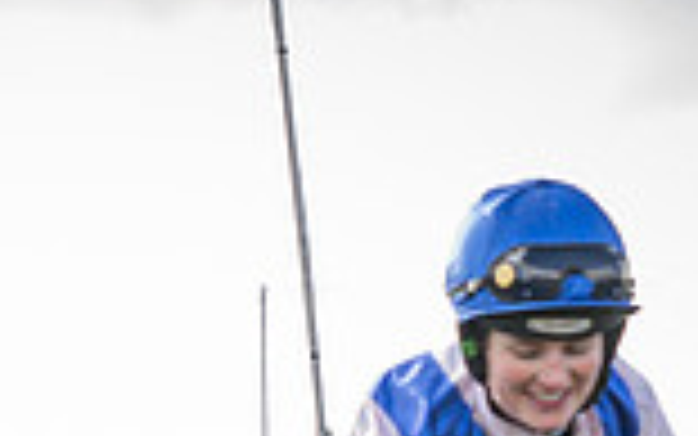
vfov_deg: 4.2
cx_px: 521
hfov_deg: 6.9
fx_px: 5804
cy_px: 966
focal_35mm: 305
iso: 200
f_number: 4
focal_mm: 35
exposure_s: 1/400
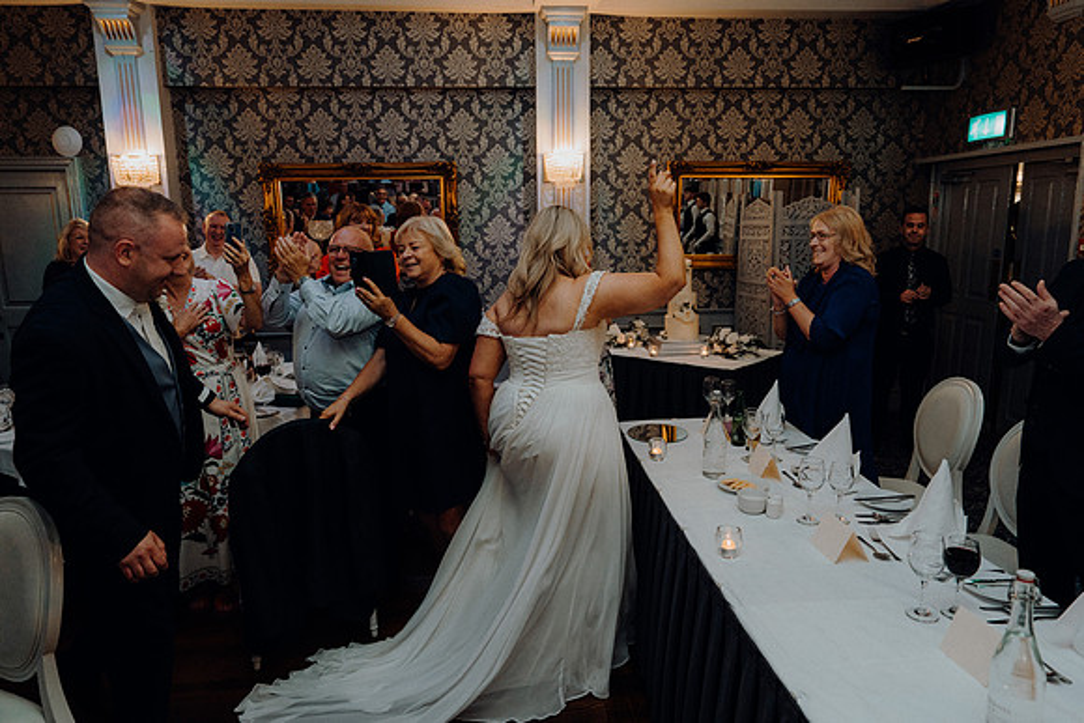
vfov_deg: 53.2
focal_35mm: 24
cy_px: 362
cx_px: 542
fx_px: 723
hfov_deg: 73.7
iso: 2500
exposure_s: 1/160
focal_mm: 24
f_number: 3.5
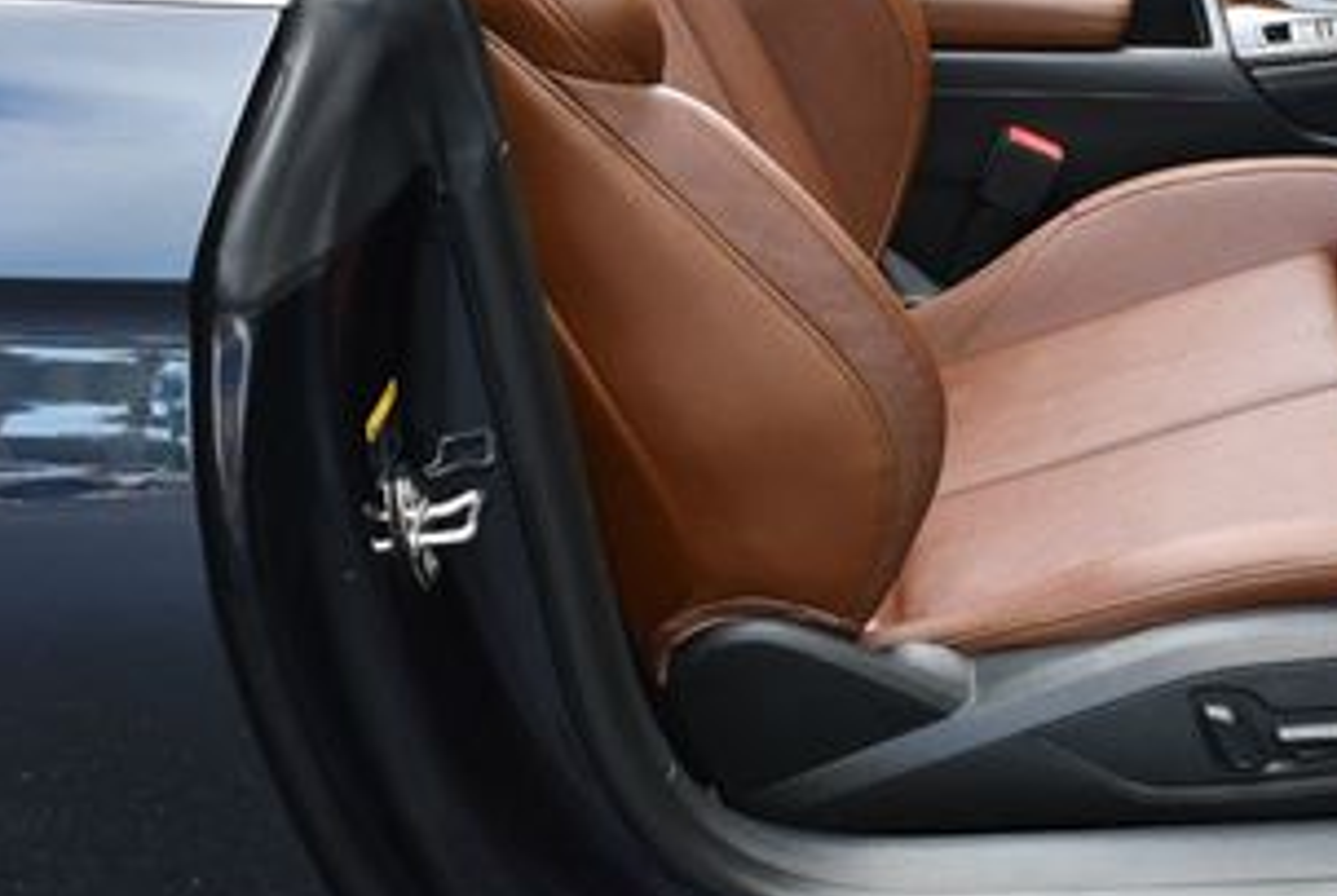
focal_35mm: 76
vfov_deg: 17.6
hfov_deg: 26.0
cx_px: 1116
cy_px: -13
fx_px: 2827
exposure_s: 1/250
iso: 400
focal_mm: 18
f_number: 5
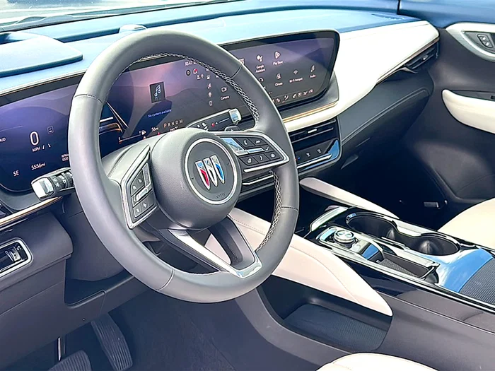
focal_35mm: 38
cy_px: 186
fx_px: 543
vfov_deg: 37.7
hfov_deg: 49.0
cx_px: 248
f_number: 1.78
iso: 80
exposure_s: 1/350
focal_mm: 6.86
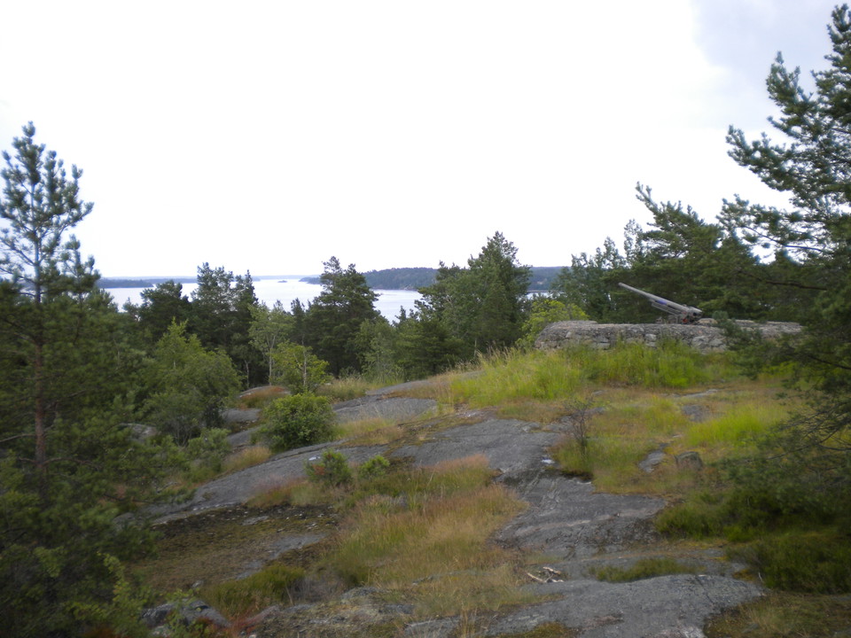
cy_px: 319
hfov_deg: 52.6
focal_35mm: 35
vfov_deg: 40.7
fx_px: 860
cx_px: 426
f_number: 3.1
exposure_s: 1/500
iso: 94
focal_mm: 6.3
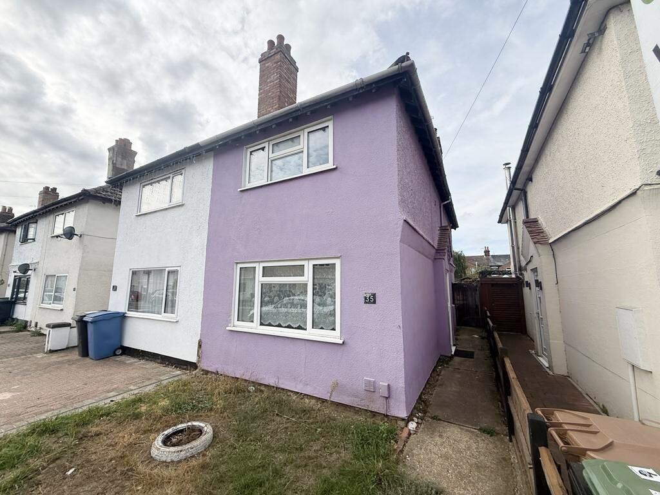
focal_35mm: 14
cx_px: 330
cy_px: 248
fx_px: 267
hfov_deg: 102.1
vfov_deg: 85.7
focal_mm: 2.22
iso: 64
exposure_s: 1/1961
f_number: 2.2
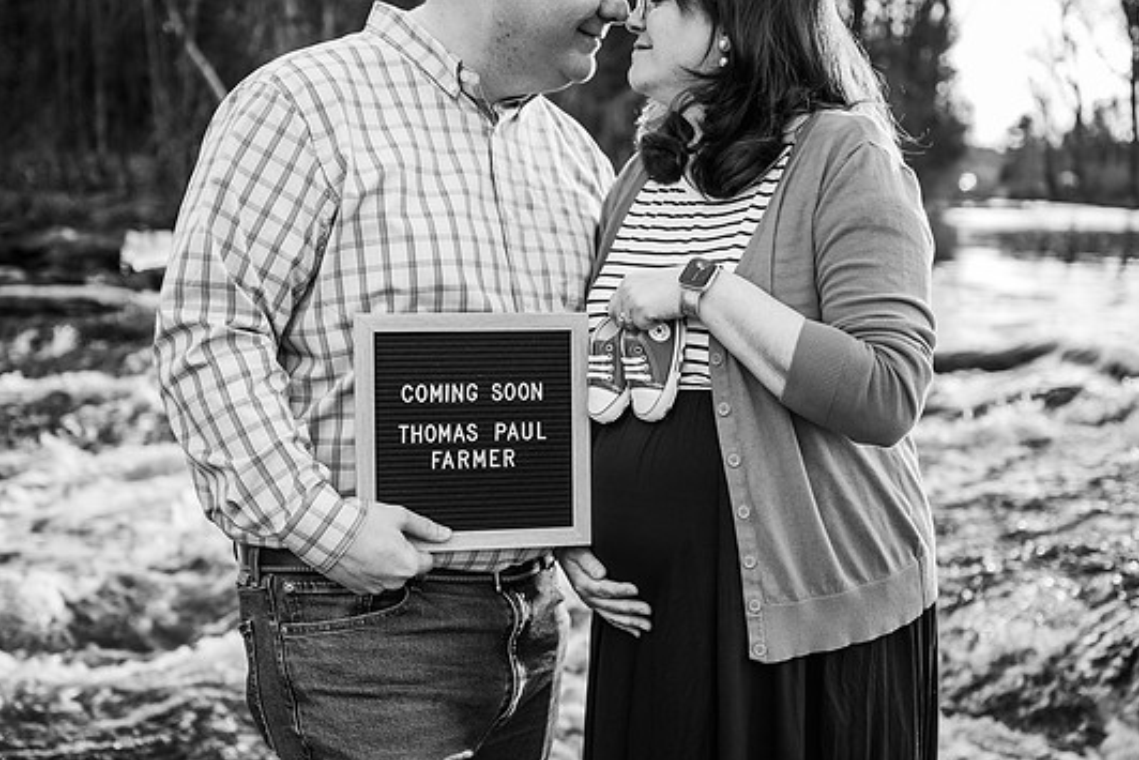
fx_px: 1519
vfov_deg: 28.1
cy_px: 356
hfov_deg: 41.1
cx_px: 570
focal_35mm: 48
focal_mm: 44
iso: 125
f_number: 3.2
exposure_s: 1/200
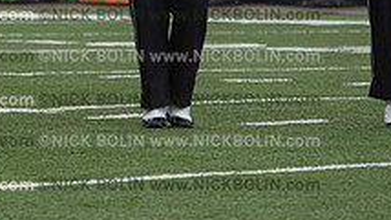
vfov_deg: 2.0
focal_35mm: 597
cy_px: -113
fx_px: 6185
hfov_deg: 3.6
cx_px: -108
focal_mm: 210
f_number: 5.6
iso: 400
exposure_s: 1/1250
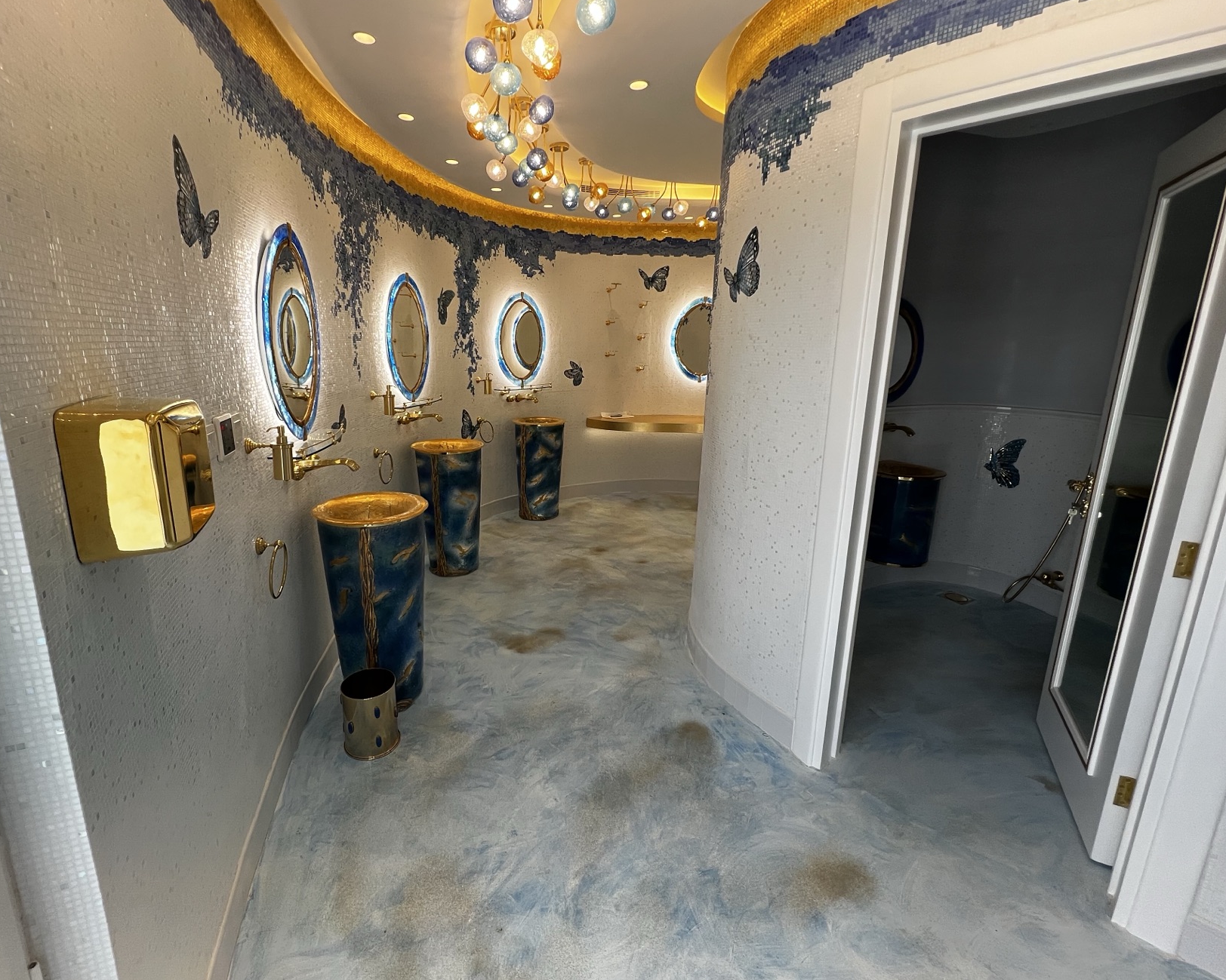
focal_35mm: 15
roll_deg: +0.2
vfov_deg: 84.0
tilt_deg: -12.6
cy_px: 478
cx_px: 537
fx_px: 544
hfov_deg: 96.3
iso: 32
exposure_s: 1/168
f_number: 1.8
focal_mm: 1.57
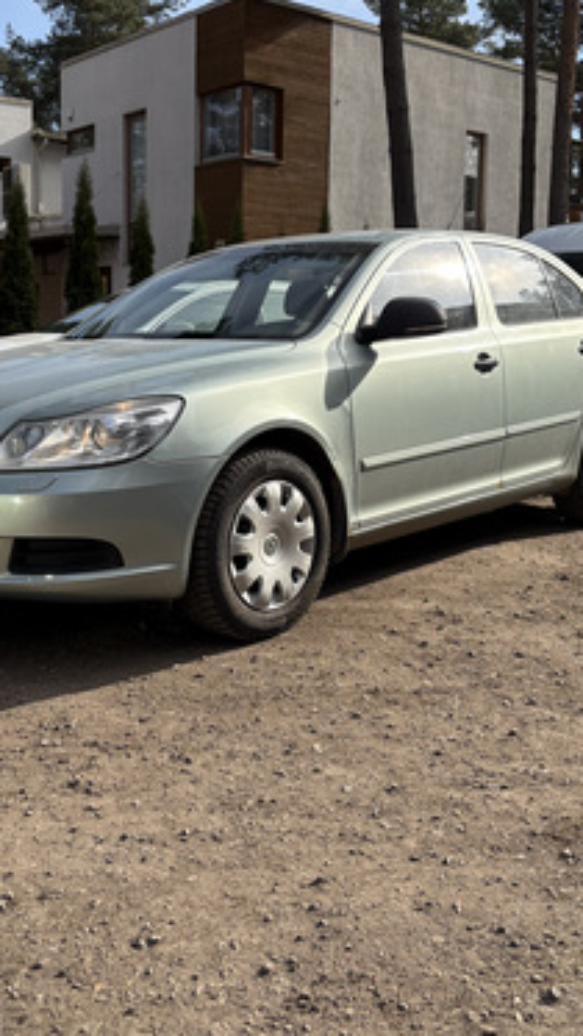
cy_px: 425
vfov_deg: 52.5
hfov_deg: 31.2
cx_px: 246
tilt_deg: -2.5
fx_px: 1044
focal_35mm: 38
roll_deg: +0.2
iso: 64
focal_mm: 5.96
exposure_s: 1/4065
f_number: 1.6
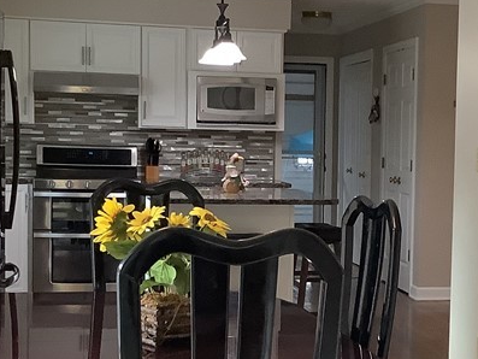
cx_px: 352
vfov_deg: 18.4
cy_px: 236
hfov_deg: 24.2
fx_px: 1105
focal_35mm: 80
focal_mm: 3.3
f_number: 2.4
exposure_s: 1/60
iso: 250
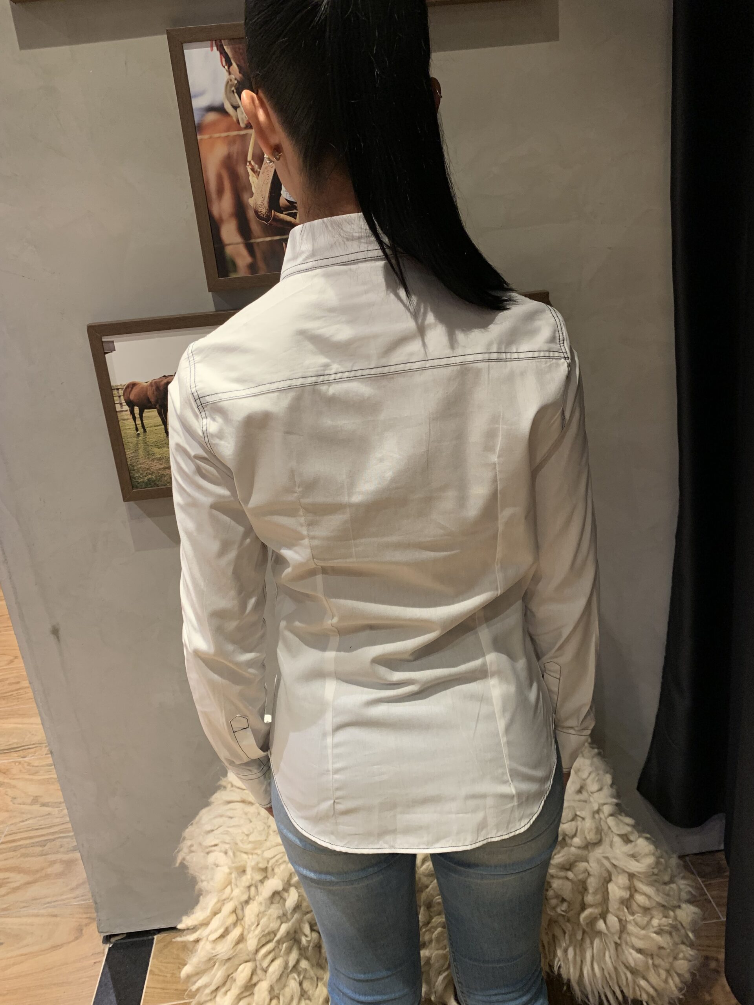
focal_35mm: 26
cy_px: 502
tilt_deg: -18.4
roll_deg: +6.6
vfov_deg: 67.3
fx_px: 755
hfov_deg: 53.1
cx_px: 377
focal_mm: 4.25
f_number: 1.8
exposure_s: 1/60
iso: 80
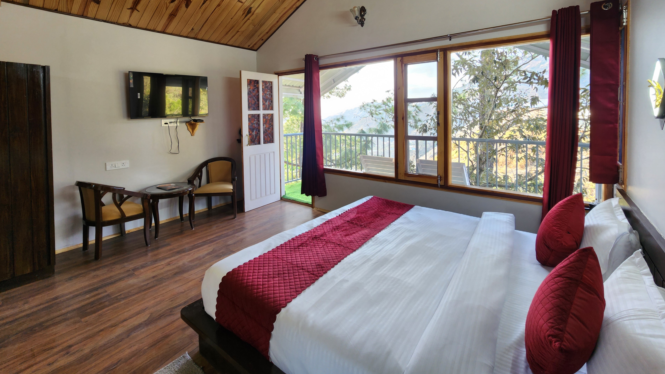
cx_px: 331
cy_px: 121
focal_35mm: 15
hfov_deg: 103.0
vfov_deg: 68.3
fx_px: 264
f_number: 2.2
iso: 100
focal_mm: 2.2
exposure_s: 1/50
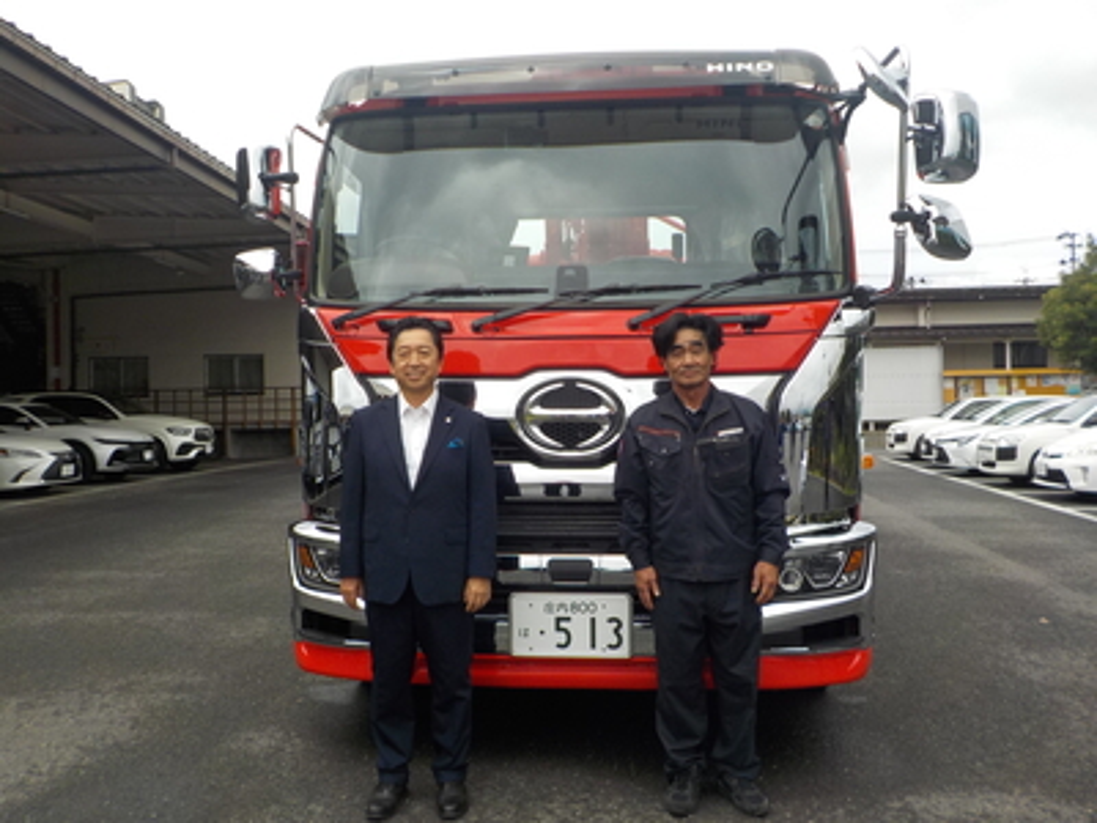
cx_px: 548
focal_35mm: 30
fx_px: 951
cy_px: 412
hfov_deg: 60.0
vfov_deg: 46.8
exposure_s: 1/1000
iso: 125
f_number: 3.3
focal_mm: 4.1
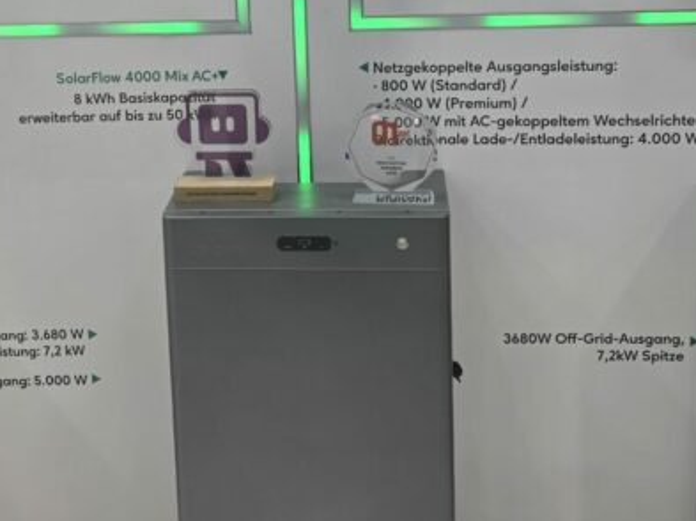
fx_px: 1205
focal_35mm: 60
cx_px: 296
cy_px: 21
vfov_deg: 23.5
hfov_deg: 32.2
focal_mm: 6.3
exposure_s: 1/100
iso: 16
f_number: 1.7
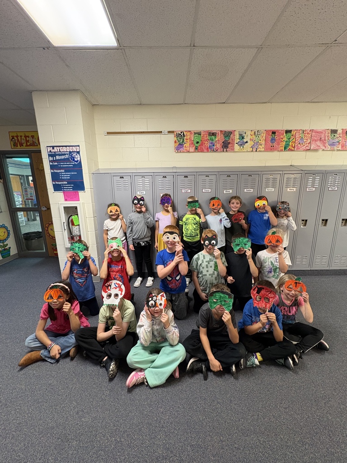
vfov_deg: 102.1
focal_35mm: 14
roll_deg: +0.5
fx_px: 187
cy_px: 232
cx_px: 174
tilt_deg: -11.7
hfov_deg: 85.7
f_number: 2.2
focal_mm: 2.22
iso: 400
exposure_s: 1/60
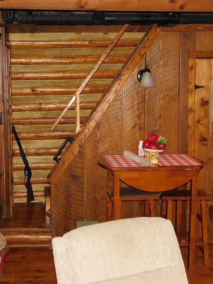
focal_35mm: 55
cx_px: 71
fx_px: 451
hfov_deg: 26.4
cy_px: 128
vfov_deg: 34.9
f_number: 3.5
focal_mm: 6.3
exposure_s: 1/30
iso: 450
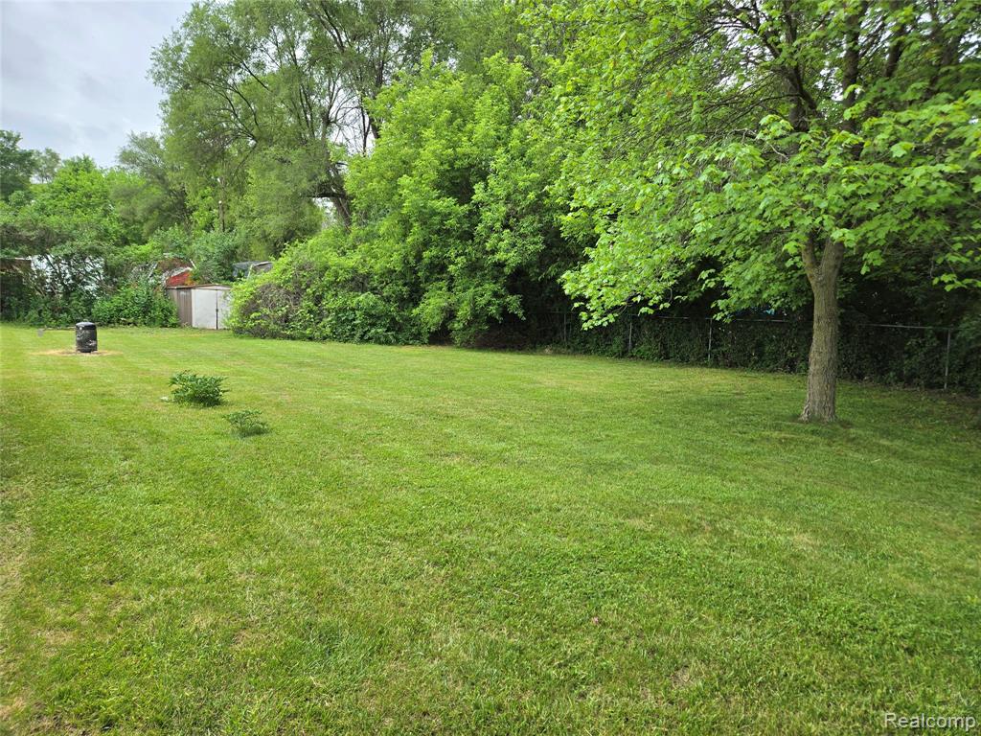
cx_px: 490
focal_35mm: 23
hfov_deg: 73.9
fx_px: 652
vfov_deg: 58.9
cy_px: 368
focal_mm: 5.4
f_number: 1.8
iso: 25
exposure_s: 1/476
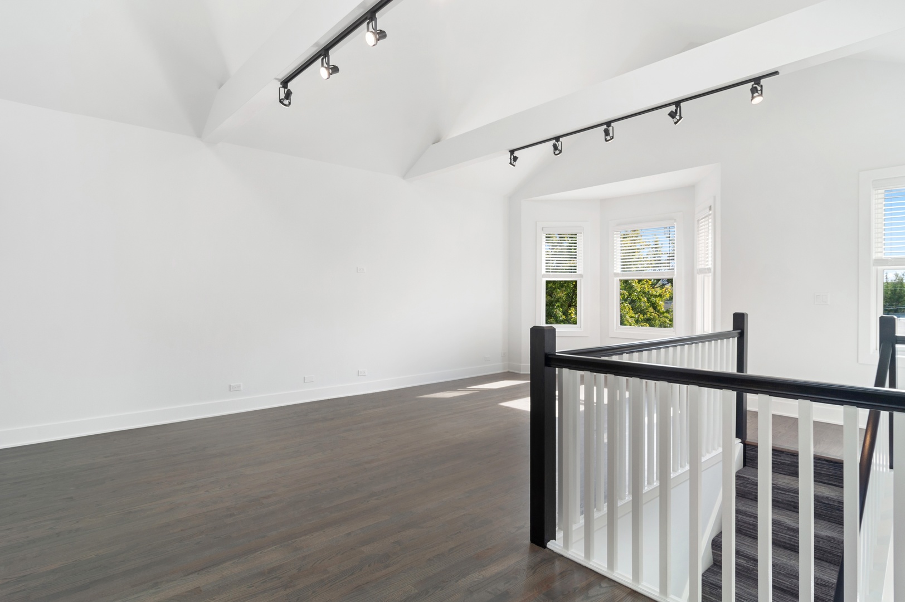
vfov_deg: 67.3
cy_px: 301
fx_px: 452
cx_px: 452
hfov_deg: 90.0
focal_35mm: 18
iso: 200
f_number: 8
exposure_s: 1/30
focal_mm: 12
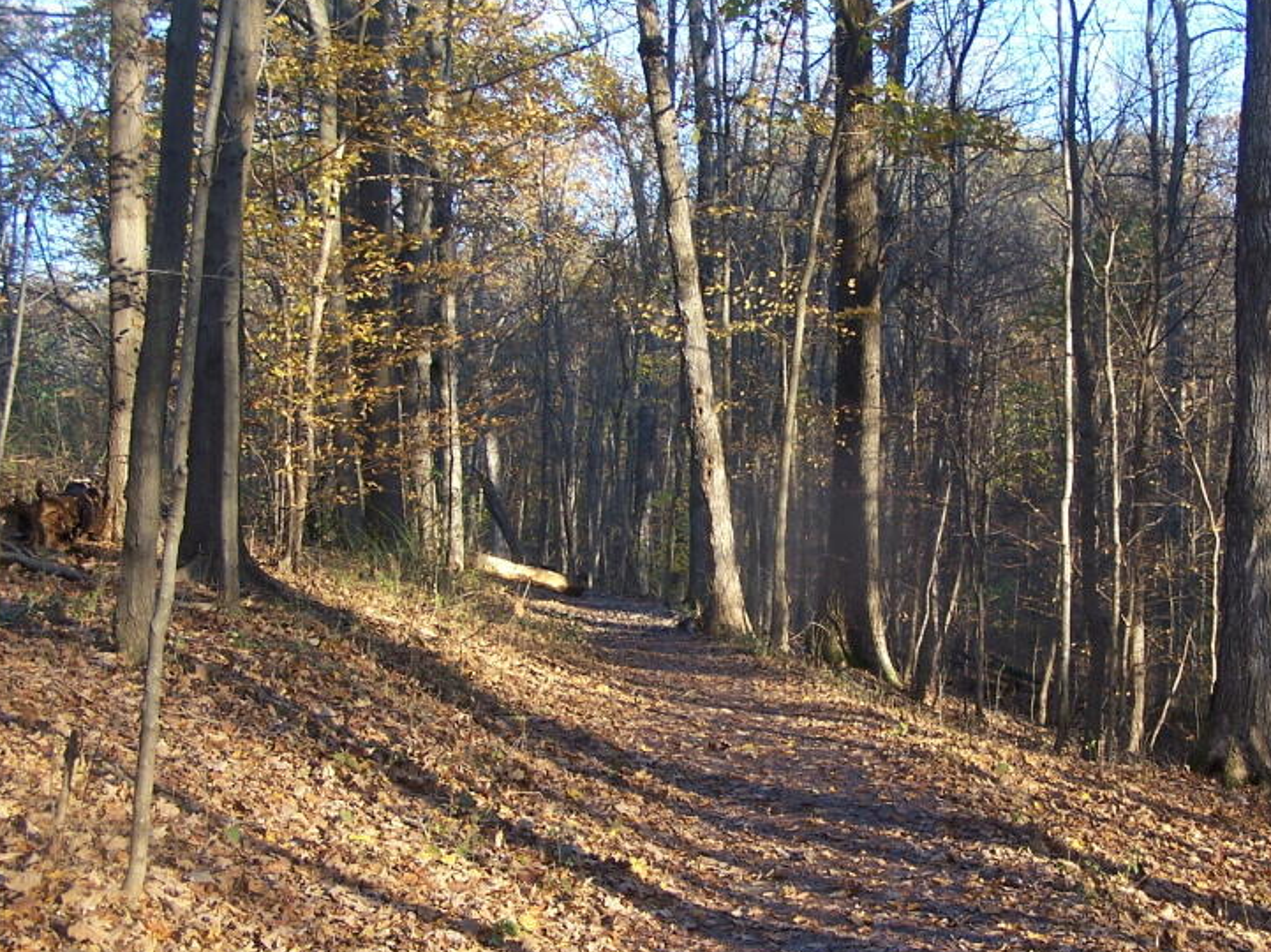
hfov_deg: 35.2
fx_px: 1982
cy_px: 511
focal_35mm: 54
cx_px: 858
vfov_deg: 27.0
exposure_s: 1/125
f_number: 2.8
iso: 80
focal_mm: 6.3
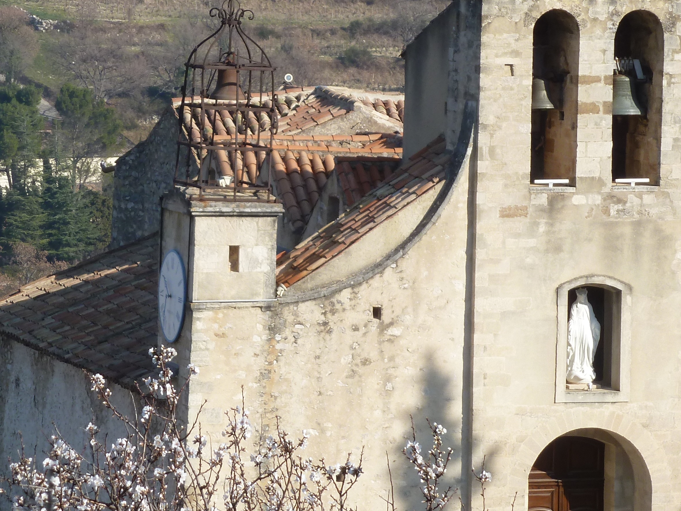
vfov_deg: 6.2
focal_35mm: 239
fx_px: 4702
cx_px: 235
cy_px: 202
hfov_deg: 8.3
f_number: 5.2
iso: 100
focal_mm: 23.4
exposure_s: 1/320
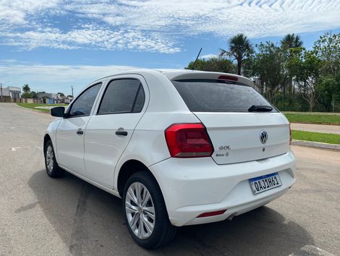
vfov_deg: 53.2
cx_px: 170
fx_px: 256
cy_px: 128
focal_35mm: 26
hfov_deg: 67.2
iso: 32
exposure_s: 1/5495
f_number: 1.8
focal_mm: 4.25
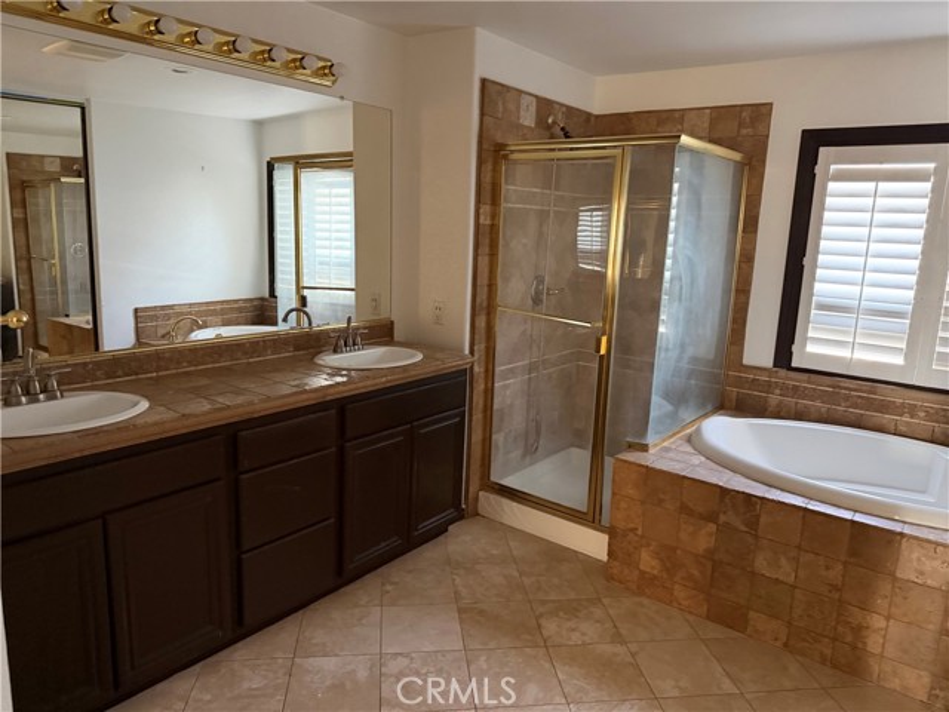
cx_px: 474
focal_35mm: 24
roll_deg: -2.2
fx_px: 658
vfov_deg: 56.8
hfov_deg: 71.6
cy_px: 356
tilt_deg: -11.1
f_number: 1.78
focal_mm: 6.76
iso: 1000
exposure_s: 1/40
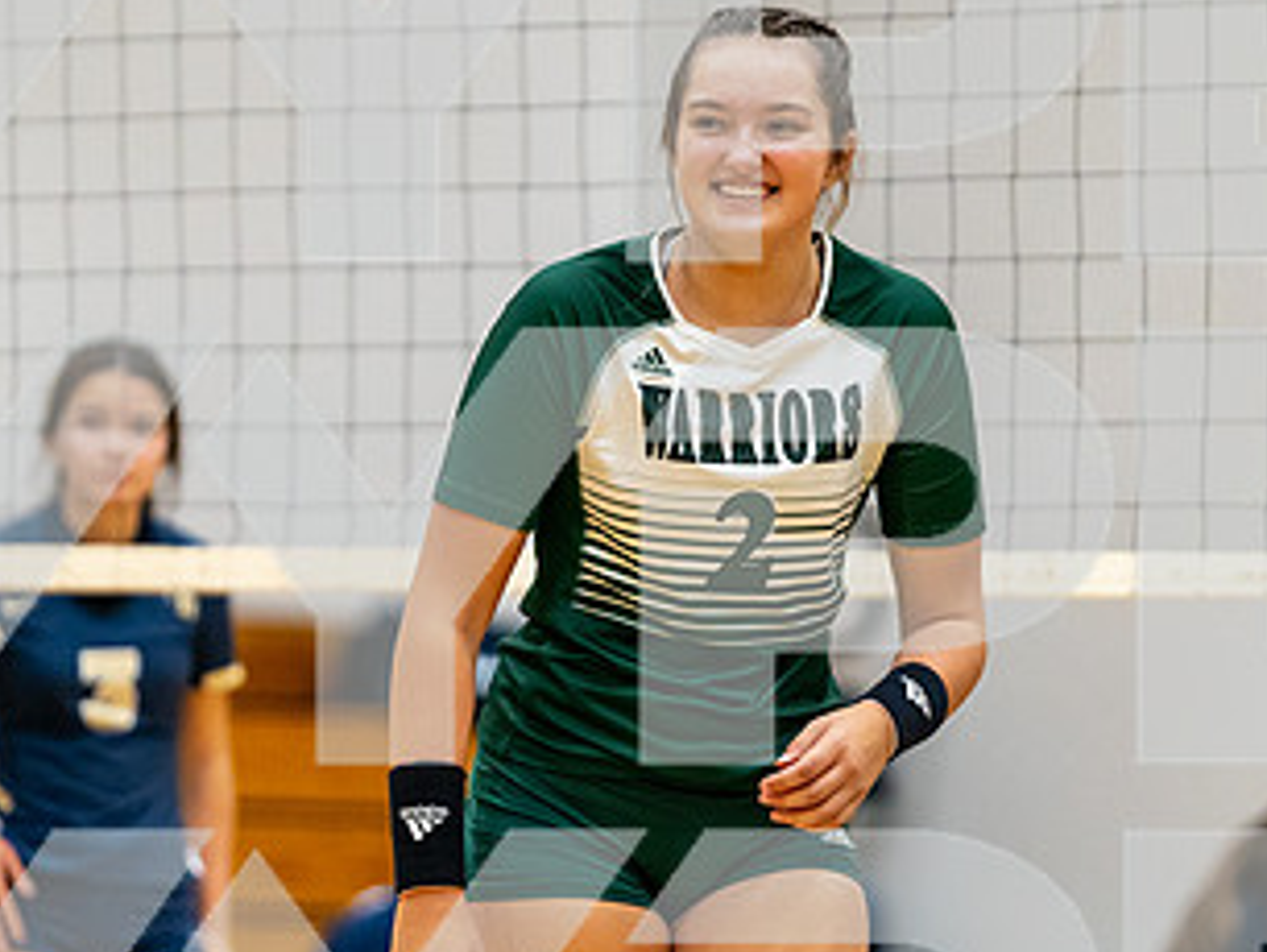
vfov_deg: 4.1
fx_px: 13333
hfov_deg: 5.4
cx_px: 559
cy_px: 548
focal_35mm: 364
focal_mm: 200
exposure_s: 1/1250
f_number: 2.8
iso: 3200
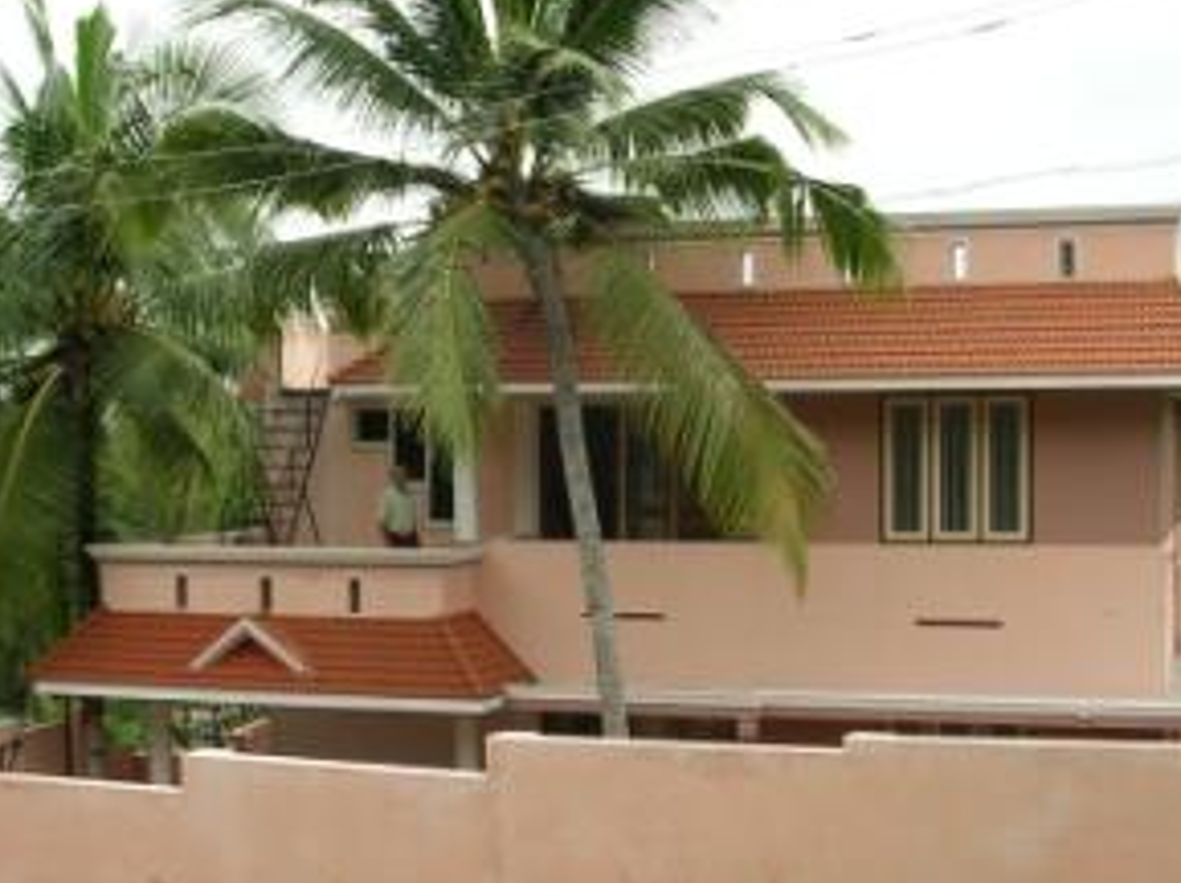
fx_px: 2010
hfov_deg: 32.7
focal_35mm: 59
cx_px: 482
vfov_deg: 24.7
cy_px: 499
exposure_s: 1/158
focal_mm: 5.8
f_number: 5.6
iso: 50
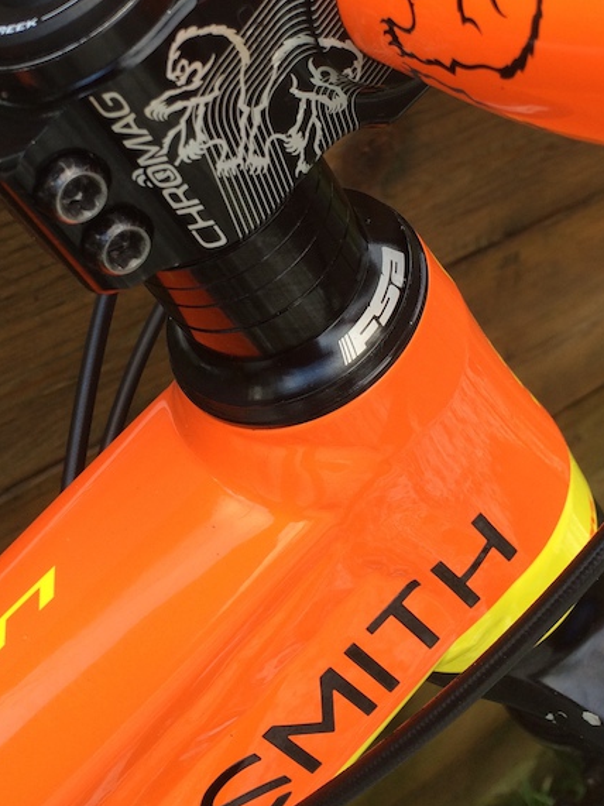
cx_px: 285
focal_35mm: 52
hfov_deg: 28.0
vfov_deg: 36.3
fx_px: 1210
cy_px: 248
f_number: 2.2
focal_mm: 4.15
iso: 40
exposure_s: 1/120
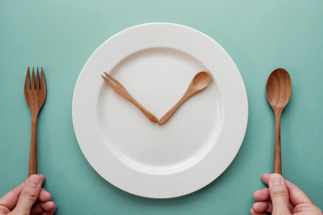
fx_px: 287
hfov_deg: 58.7
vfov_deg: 41.1
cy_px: 108
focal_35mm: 32
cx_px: 162
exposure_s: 1/100
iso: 250
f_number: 5.6
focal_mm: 21.3
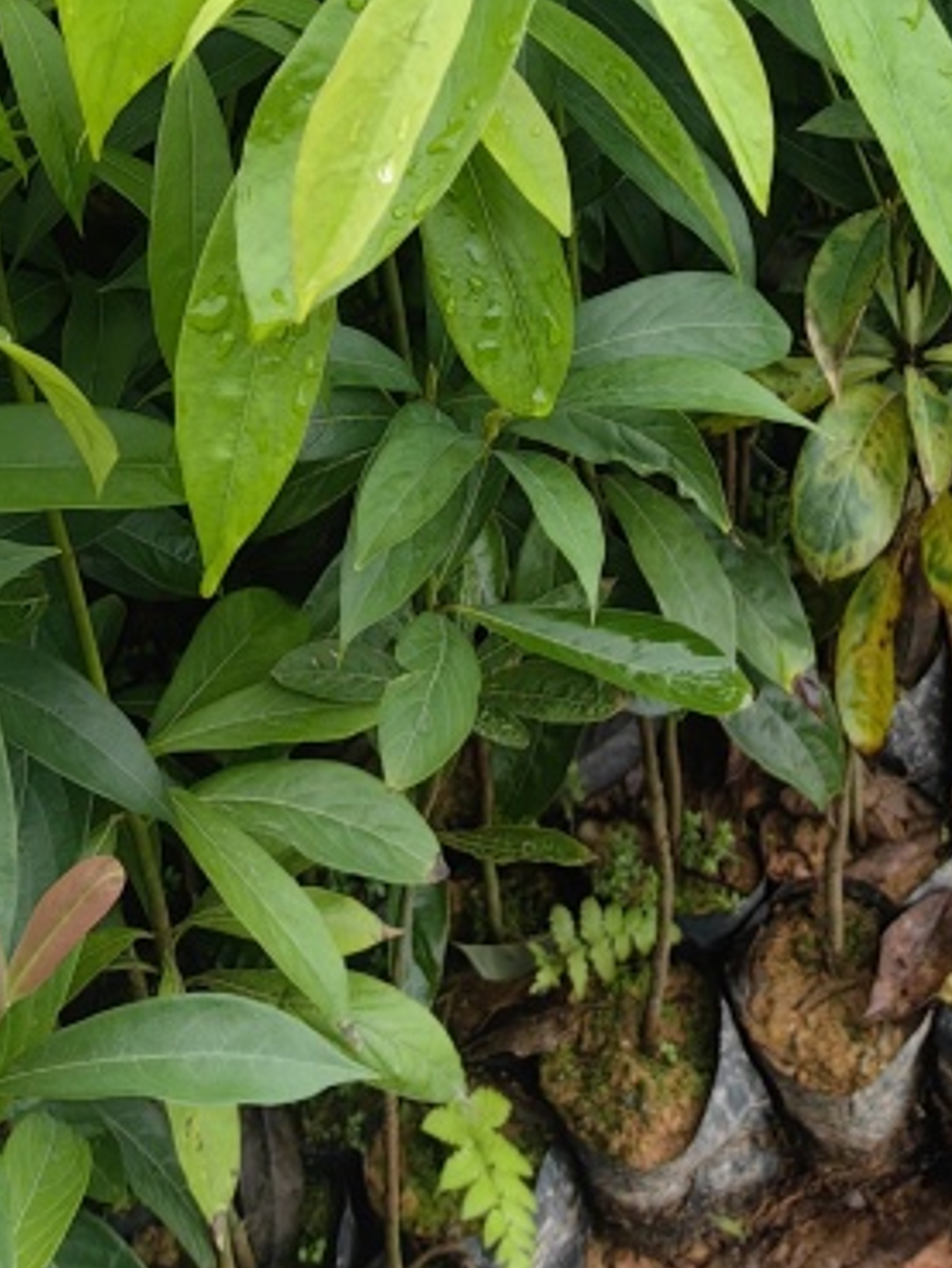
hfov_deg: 18.8
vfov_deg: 21.9
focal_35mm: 78
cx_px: 639
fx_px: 2859
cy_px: -490
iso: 50
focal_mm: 5.75
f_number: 2
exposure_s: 1/354
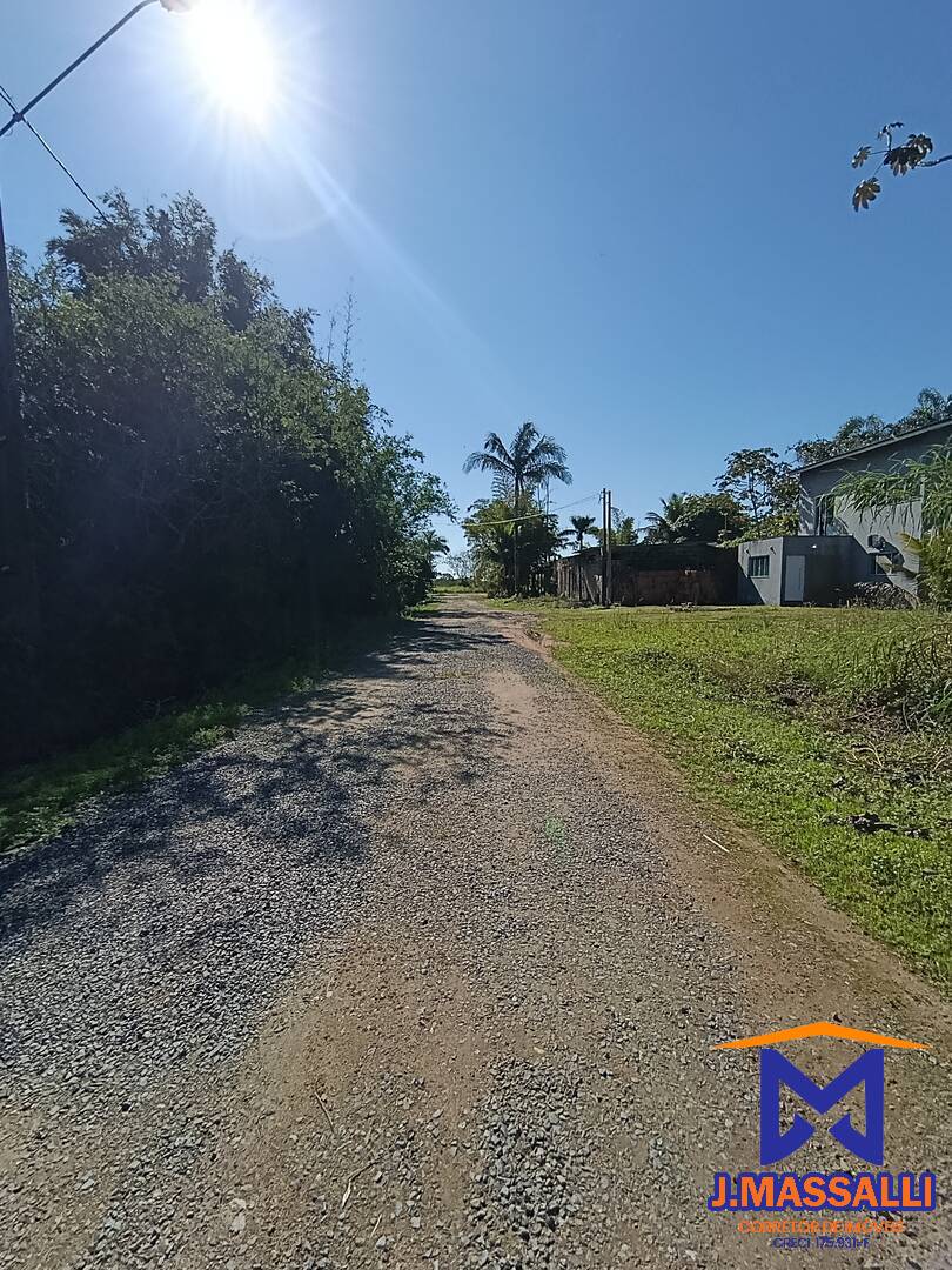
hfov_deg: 78.1
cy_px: 635
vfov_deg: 94.5
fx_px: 587
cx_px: 476
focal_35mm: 16
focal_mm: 1.65
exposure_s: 1/1538
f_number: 2.2
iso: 52
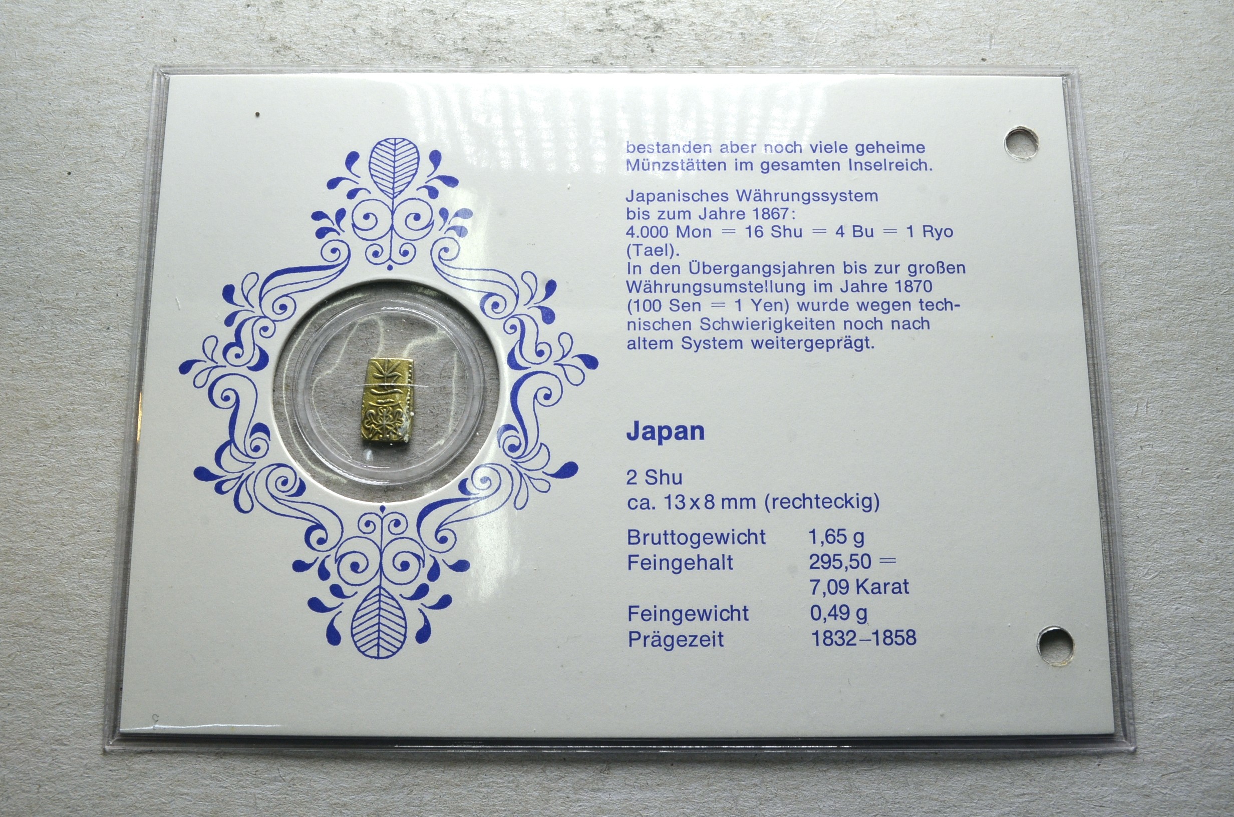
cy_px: 408
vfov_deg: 36.7
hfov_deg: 53.2
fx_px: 1231
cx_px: 617
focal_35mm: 36
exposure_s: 1/250
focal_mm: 24
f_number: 14
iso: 400
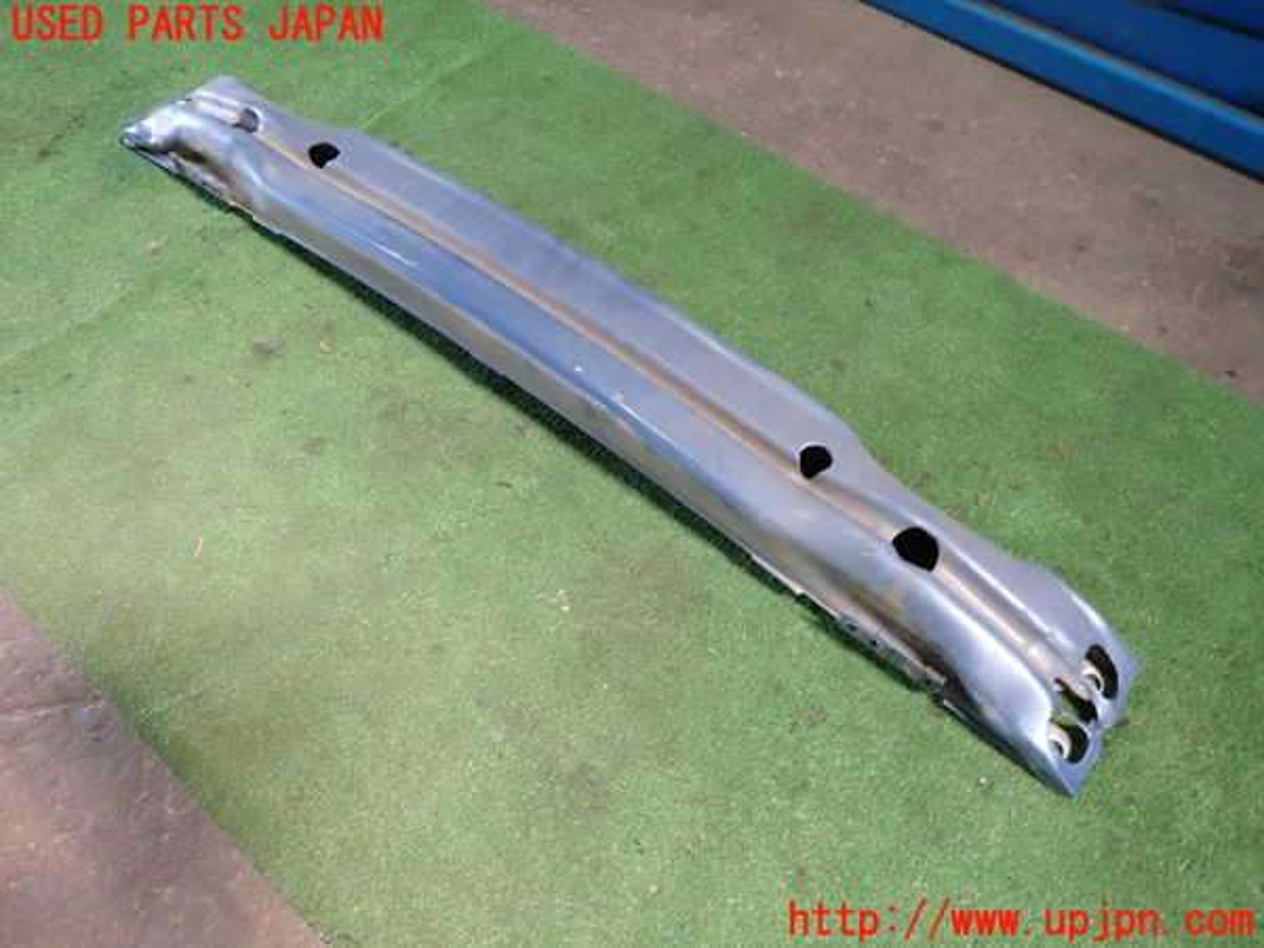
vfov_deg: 54.9
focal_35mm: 25
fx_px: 913
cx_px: 632
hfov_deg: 69.4
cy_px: 474
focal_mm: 4.5
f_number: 2
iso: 200
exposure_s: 1/50
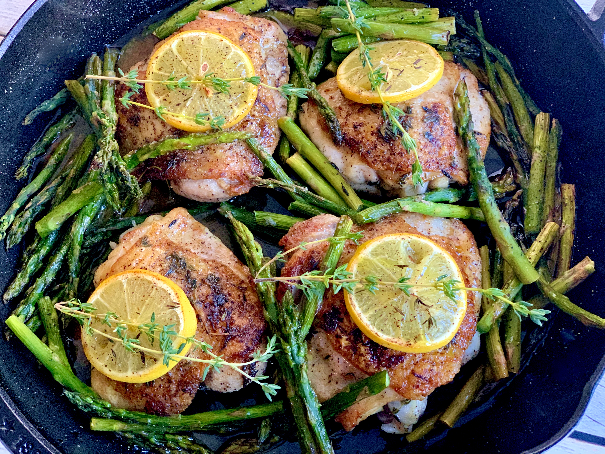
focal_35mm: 52
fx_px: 909
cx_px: 302
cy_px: 227
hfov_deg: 36.8
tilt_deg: -71.3
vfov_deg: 28.0
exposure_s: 1/40
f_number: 2.4
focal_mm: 6
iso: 320
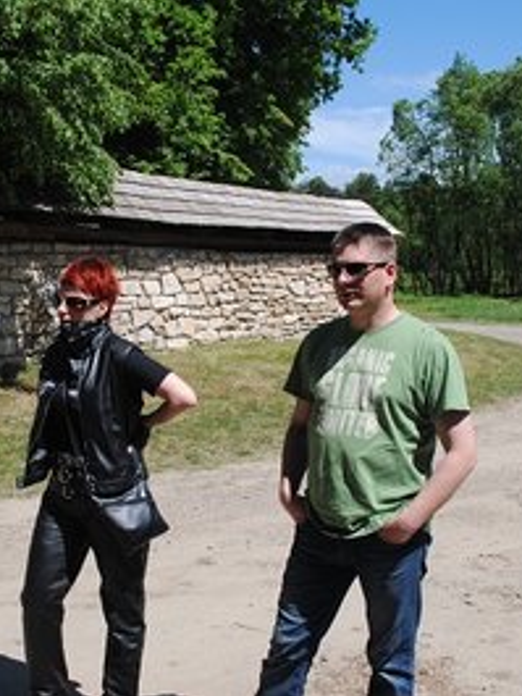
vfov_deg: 39.6
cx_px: 205
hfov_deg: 30.2
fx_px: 964
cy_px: 349
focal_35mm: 48
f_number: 8
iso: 100
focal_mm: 22
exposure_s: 1/250
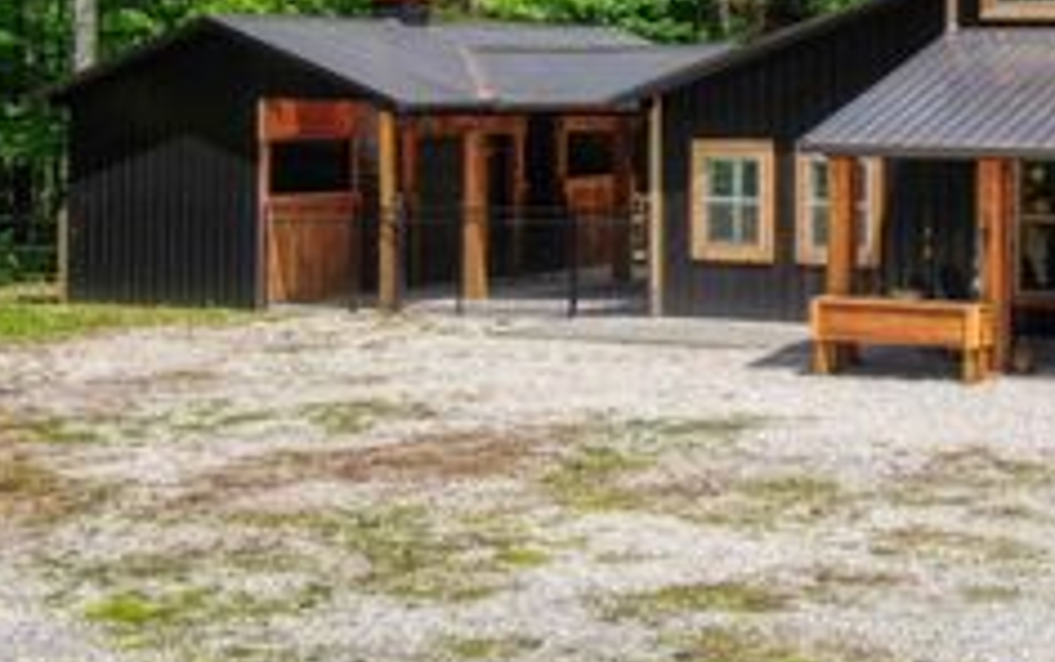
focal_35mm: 83
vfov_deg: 15.6
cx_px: 988
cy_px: 65
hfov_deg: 24.1
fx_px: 2389
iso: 100
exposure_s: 1/800
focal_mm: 6.3
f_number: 3.4
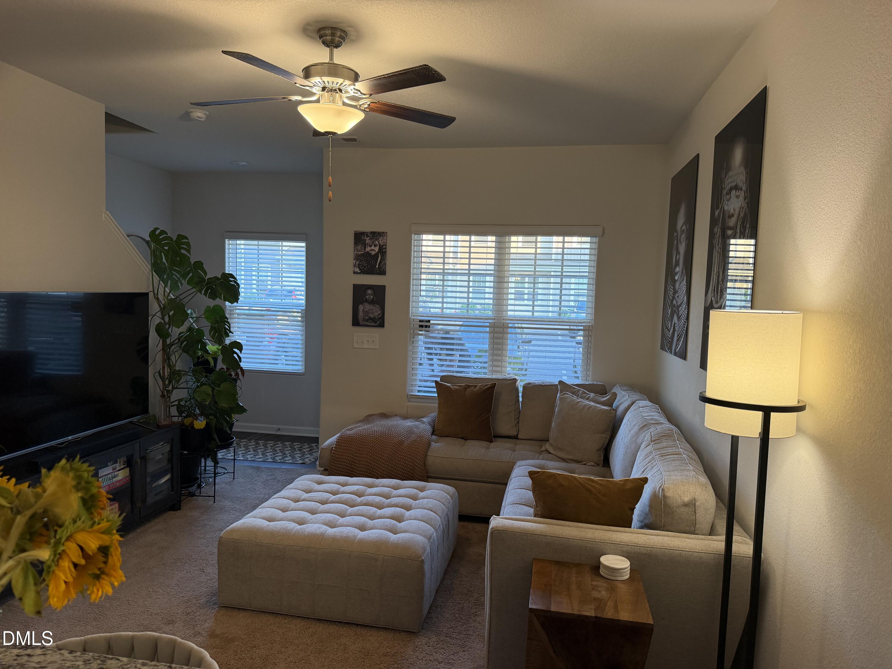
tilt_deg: -4.8
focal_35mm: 24
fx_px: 618
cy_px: 334
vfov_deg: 56.8
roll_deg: -0.9
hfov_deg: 71.6
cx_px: 446
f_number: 1.78
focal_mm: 6.76
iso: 250
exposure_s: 1/120
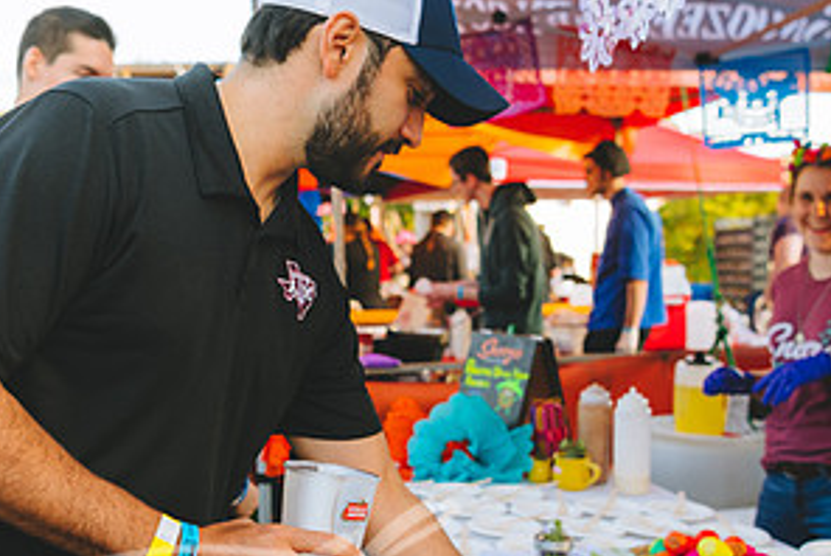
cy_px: 338
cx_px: 298
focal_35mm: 47
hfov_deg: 41.5
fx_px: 1086
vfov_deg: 28.6
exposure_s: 1/160
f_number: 3.5
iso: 250
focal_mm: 24
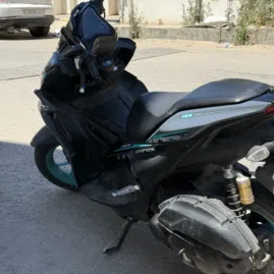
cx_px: 151
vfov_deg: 27.3
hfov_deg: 27.3
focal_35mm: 63
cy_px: 146
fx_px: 564
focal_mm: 6.76
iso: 80
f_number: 1.78
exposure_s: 1/3891
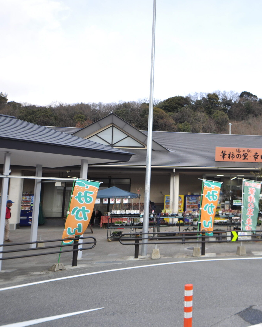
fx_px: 329
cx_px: 246
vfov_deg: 52.8
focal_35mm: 34
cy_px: 164
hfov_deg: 39.5
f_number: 5.6
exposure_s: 1/160
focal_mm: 16
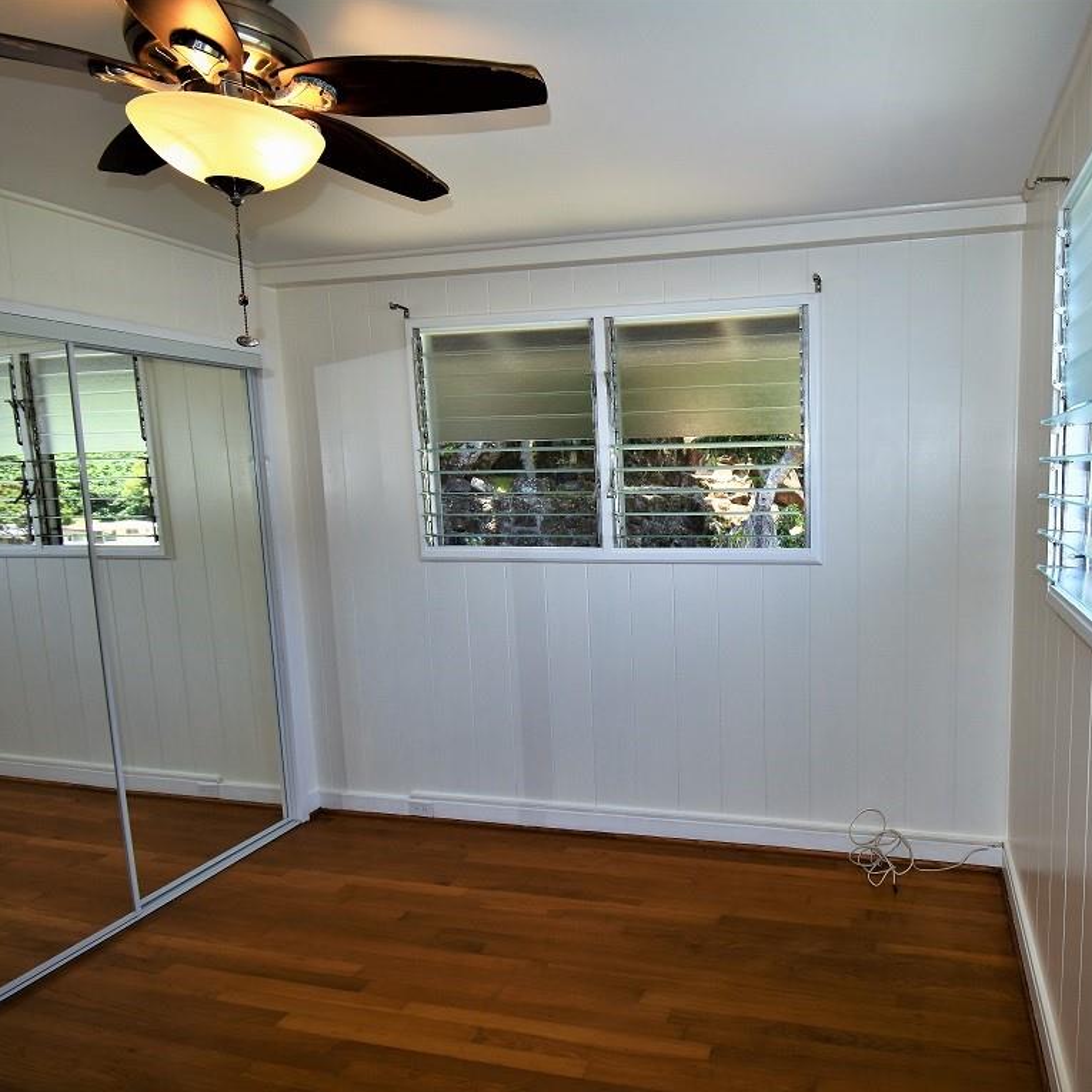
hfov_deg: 71.9
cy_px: 567
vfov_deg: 74.8
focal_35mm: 20
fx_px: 714
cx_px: 754
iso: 160
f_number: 5.6
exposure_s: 1/125
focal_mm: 10
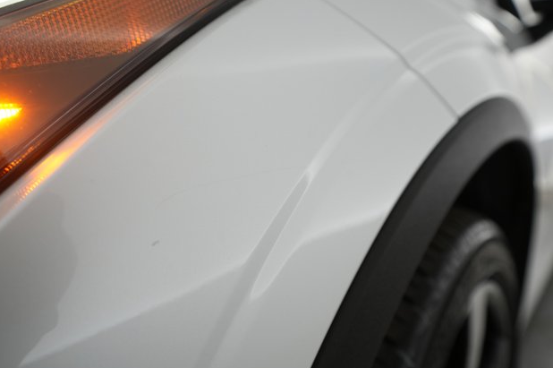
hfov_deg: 63.7
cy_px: 185
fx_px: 445
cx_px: 269
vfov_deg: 44.9
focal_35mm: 29
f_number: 5.6
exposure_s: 1/80
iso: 1250
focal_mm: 28
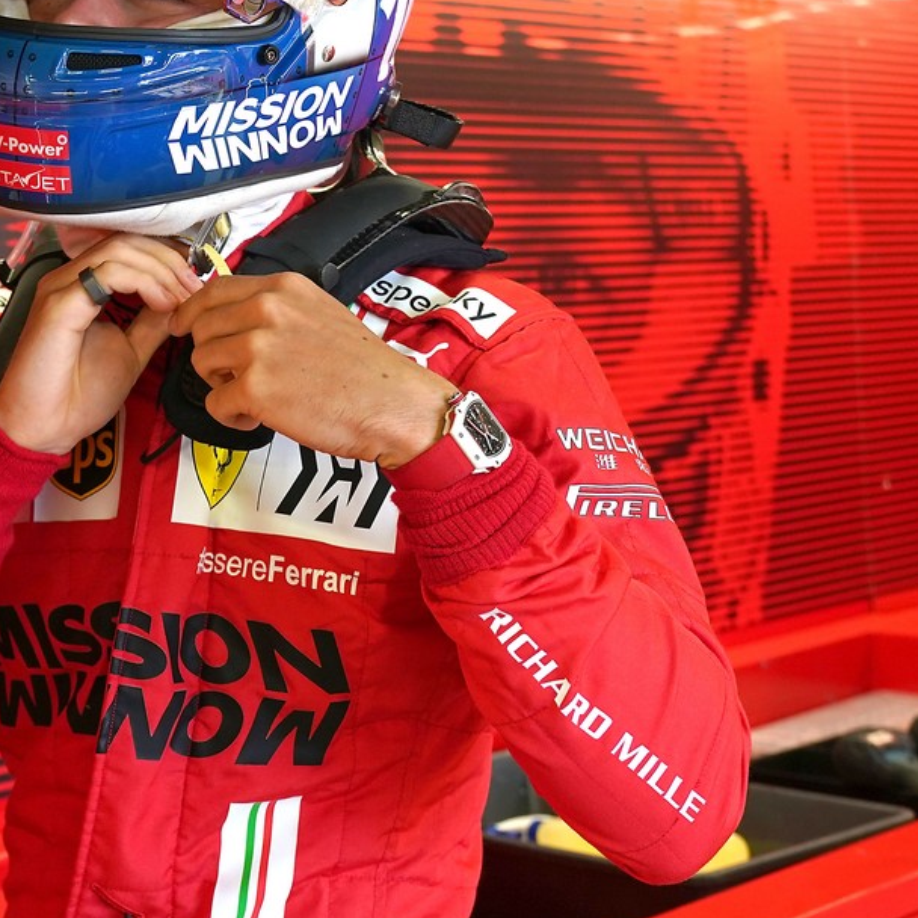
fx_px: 2040
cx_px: 94
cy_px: 298
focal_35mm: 68
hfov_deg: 24.6
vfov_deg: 25.2
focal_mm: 38
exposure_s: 1/125
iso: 1000
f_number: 4.5
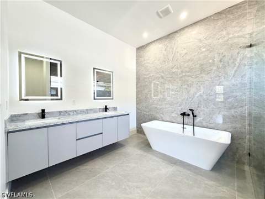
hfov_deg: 102.1
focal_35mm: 14
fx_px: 107
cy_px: 100
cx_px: 132
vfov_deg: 85.7
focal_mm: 2.22
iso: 160
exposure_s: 1/120
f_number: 2.2
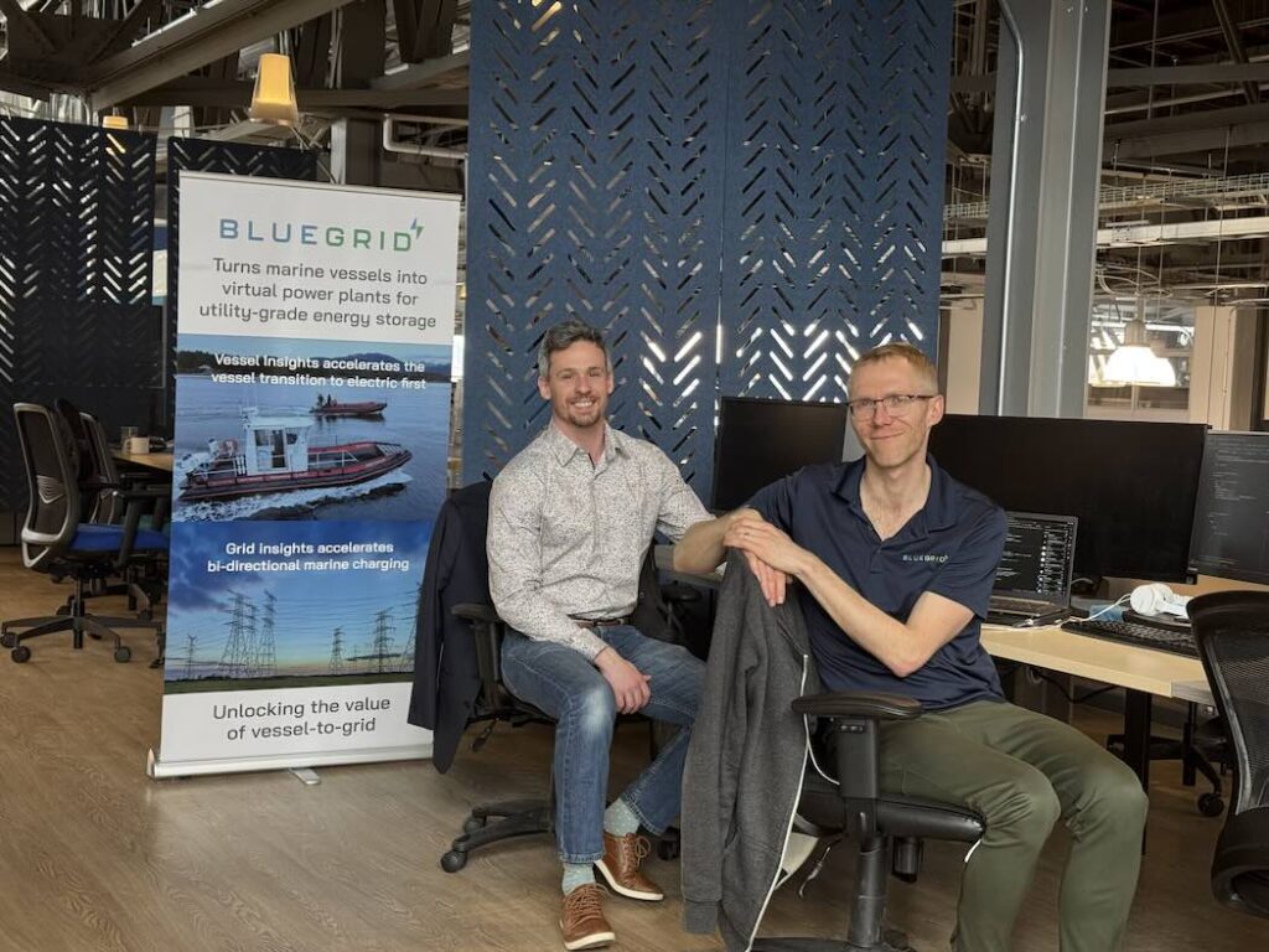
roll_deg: -2.0
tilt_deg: -4.8
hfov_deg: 39.7
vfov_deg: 30.3
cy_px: 476
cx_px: 634
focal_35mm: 48
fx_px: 1760
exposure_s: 1/66
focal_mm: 6.76
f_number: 1.78
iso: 100
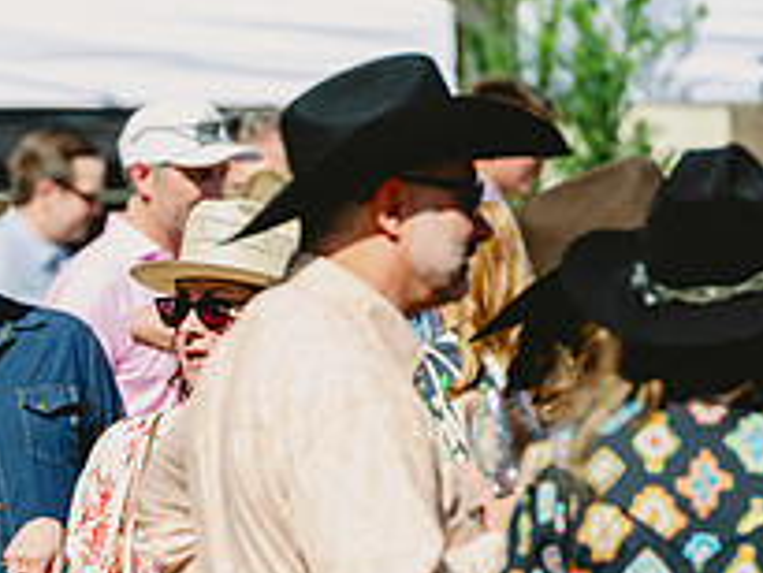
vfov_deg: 2.7
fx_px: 11976
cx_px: -175
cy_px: 623
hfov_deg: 3.6
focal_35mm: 543
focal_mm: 200
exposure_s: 1/4000
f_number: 5.6
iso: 800
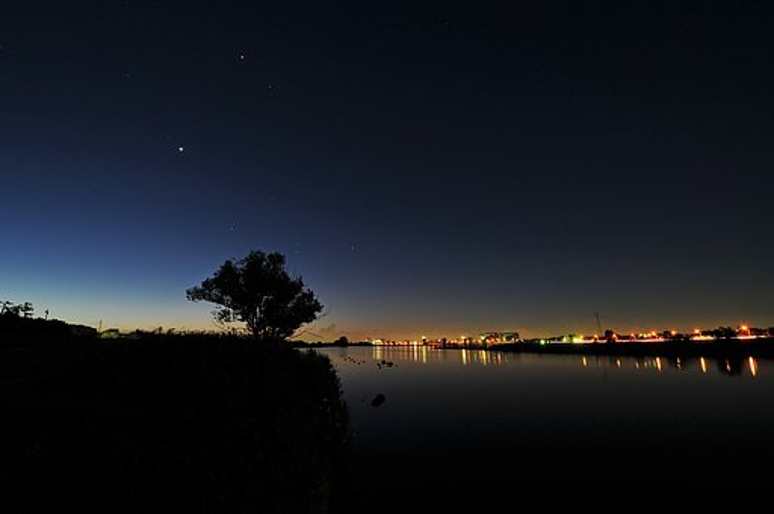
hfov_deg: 100.5
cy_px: 257
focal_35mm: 15
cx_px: 387
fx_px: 322
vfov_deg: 77.2
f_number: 8
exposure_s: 20
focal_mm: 10
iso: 200
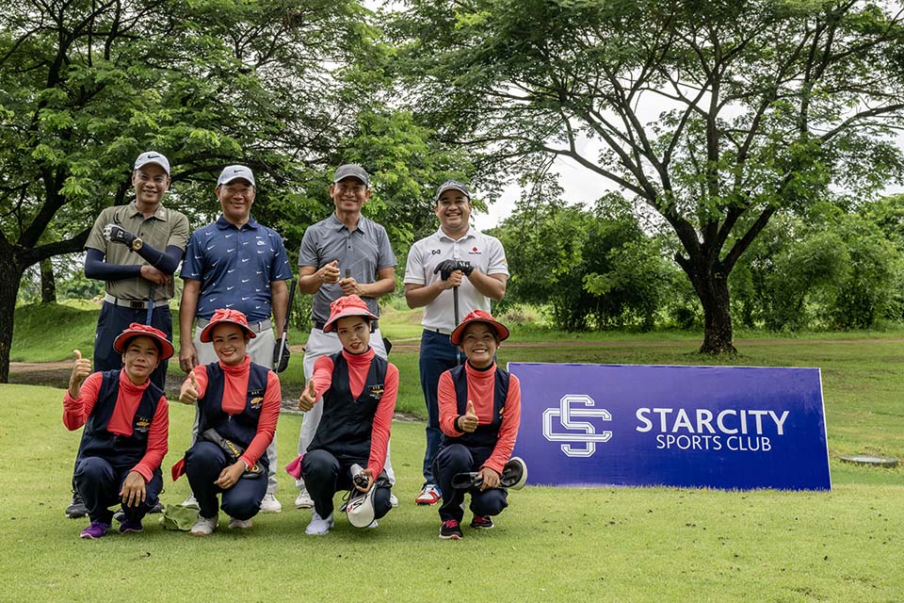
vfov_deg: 32.6
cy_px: 302
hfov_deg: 47.4
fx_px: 1029
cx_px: 452
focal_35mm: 41
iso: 450
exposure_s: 1/400
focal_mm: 41
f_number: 8
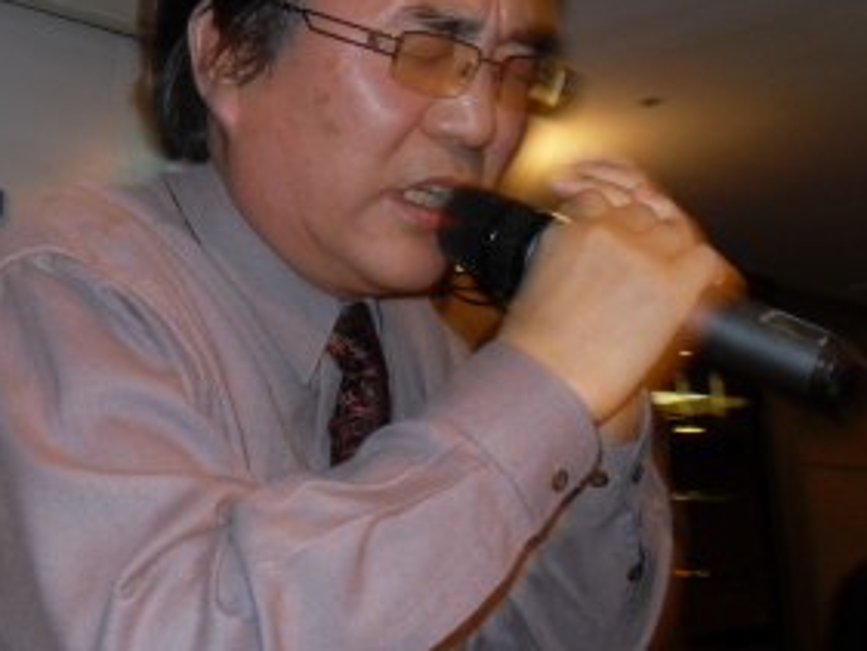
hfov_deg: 25.1
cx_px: 136
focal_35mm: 76
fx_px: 1904
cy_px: 307
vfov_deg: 19.4
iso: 100
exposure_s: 1/45
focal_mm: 6.3
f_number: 2.8
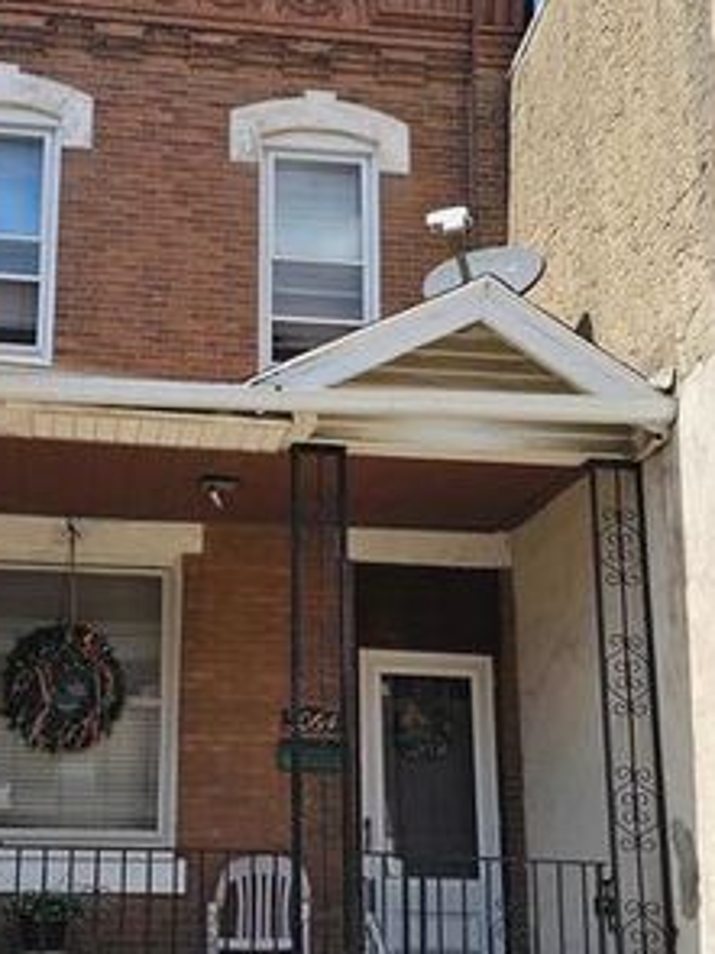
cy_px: 532
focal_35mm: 52
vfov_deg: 36.8
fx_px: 1433
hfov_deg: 27.9
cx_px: 246
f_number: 1.7
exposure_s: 1/919
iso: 10
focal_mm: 6.3
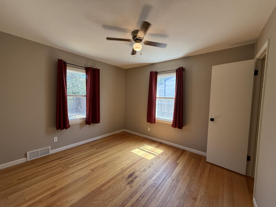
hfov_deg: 102.1
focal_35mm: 14
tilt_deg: -3.2
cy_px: 104
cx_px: 138
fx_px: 112
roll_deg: -2.4
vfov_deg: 85.7
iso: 125
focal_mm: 2.22
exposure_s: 1/99
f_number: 2.2
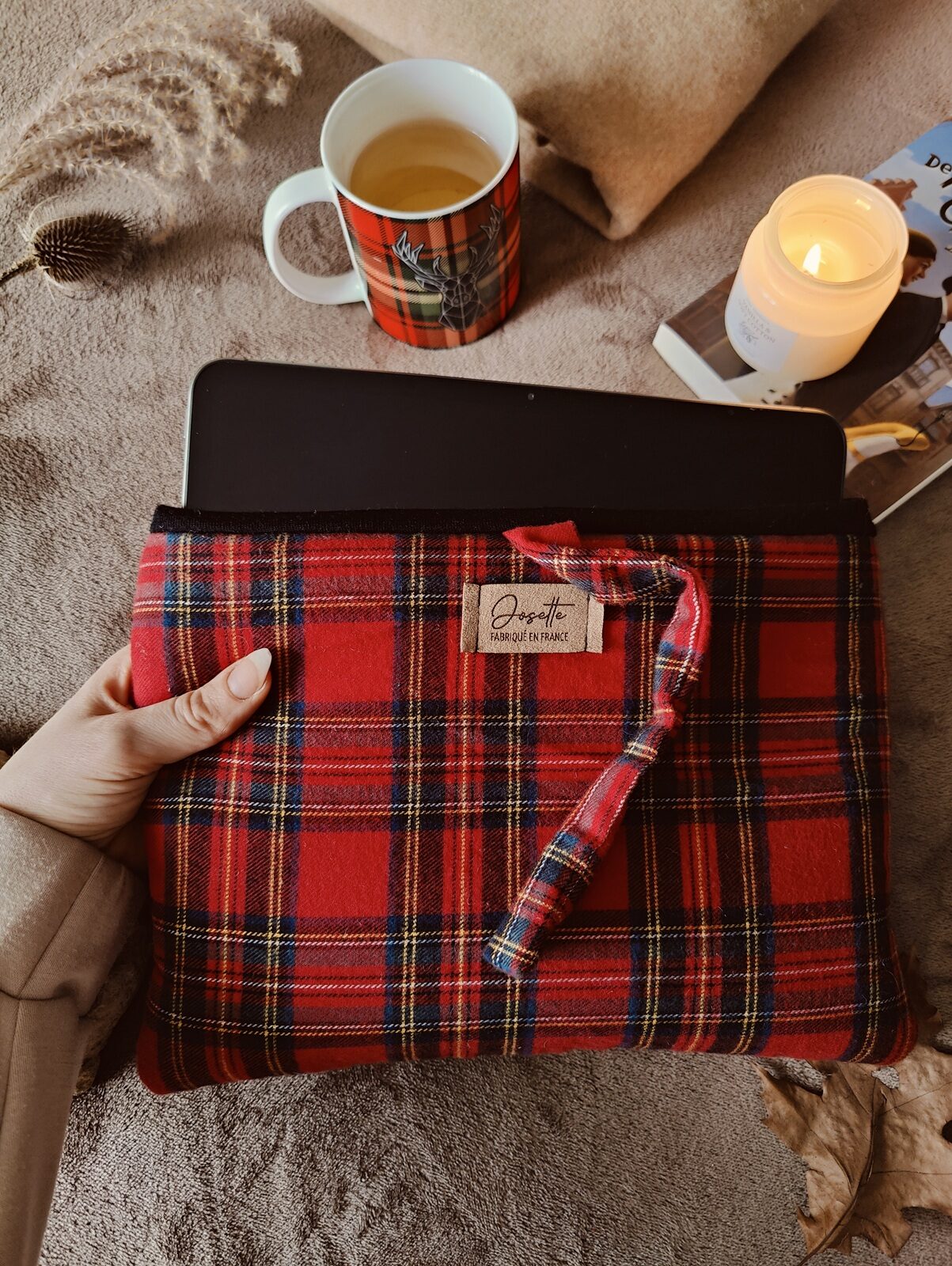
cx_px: 476
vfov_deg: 73.9
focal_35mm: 23
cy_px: 633
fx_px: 842
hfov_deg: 59.0
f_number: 1.8
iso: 125
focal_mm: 6.06
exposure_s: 1/20
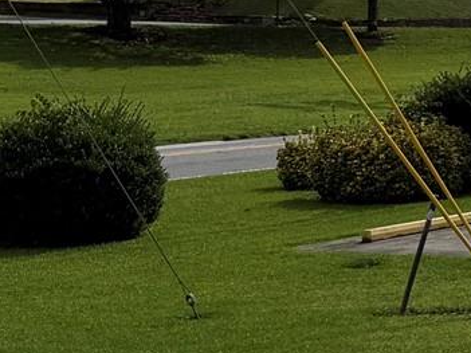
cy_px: 125
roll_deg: +1.4
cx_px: 1028
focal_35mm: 140
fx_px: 1904
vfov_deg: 10.6
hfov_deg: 12.1
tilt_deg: -2.5
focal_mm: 6.76
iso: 80
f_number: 1.78
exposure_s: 1/9091
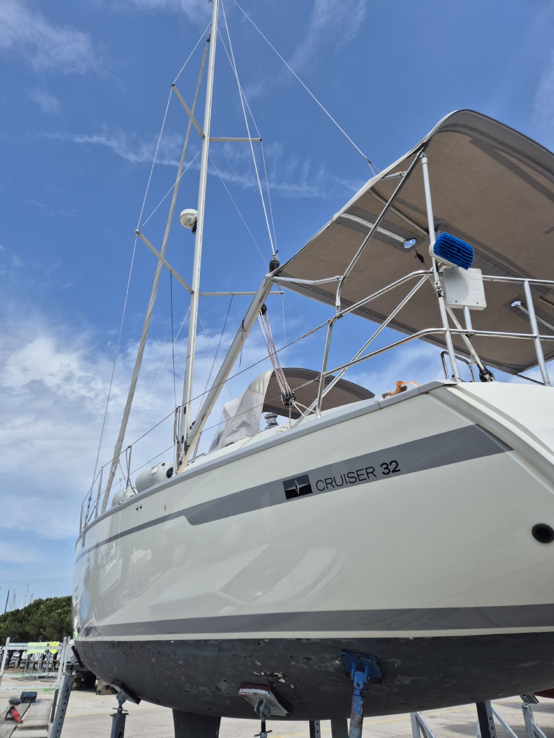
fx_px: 491
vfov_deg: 73.9
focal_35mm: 23
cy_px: 369
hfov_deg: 58.9
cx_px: 277
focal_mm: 5.4
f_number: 1.8
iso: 25
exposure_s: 1/2288
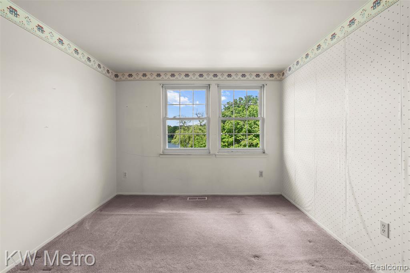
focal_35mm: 16
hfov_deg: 96.8
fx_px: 182
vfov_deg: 73.7
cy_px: 136
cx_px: 205
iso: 400
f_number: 8
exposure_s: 1/13
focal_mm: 16
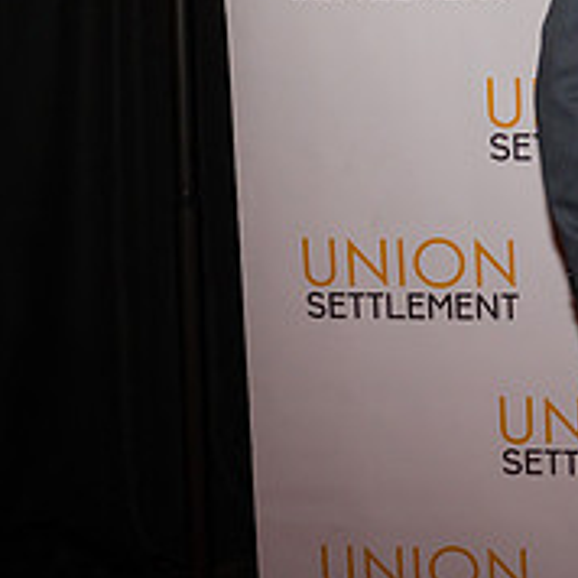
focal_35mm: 97
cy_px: -36
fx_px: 1832
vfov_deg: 17.4
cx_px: 912
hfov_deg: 16.1
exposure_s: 1/200
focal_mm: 35
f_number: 4
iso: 1000
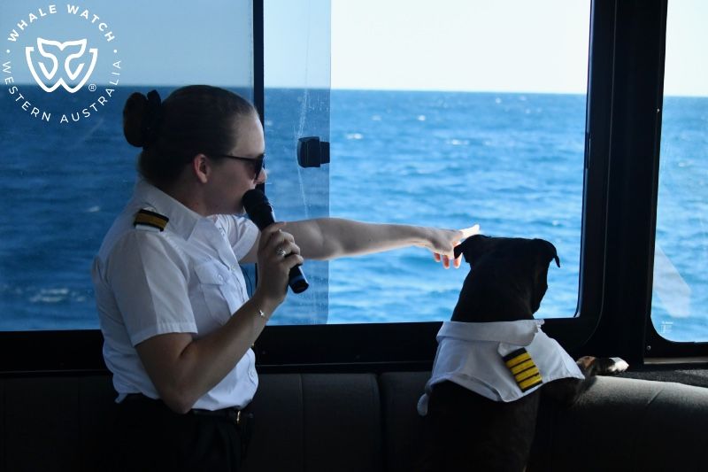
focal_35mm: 60
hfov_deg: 33.4
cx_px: 354
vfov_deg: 22.6
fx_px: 1180
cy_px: 236
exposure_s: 1/8000
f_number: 5
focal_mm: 60
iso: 4000
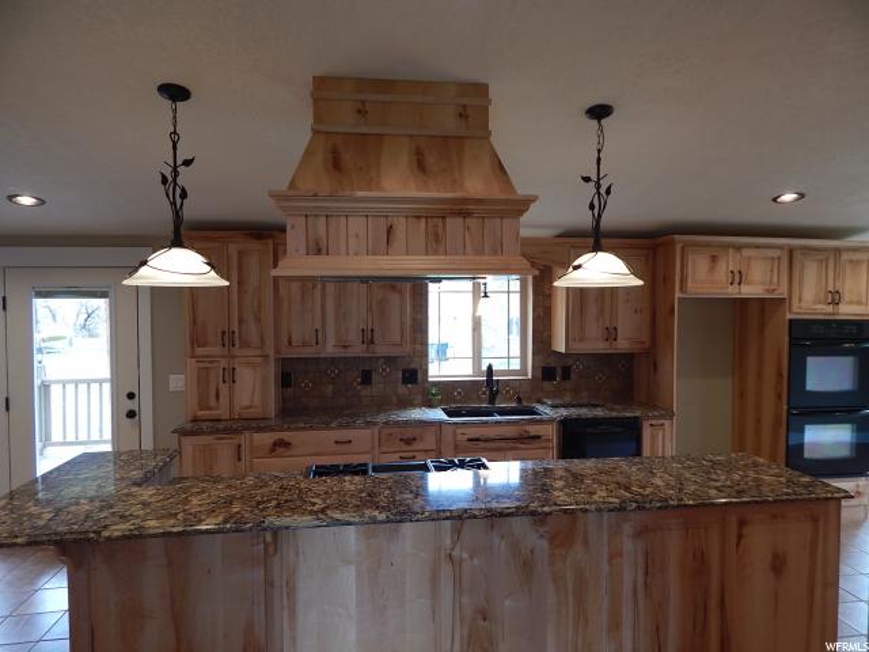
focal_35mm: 23
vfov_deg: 58.9
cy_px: 326
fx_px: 577
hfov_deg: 73.9
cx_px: 434
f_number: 3
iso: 125
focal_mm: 4
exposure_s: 1/40
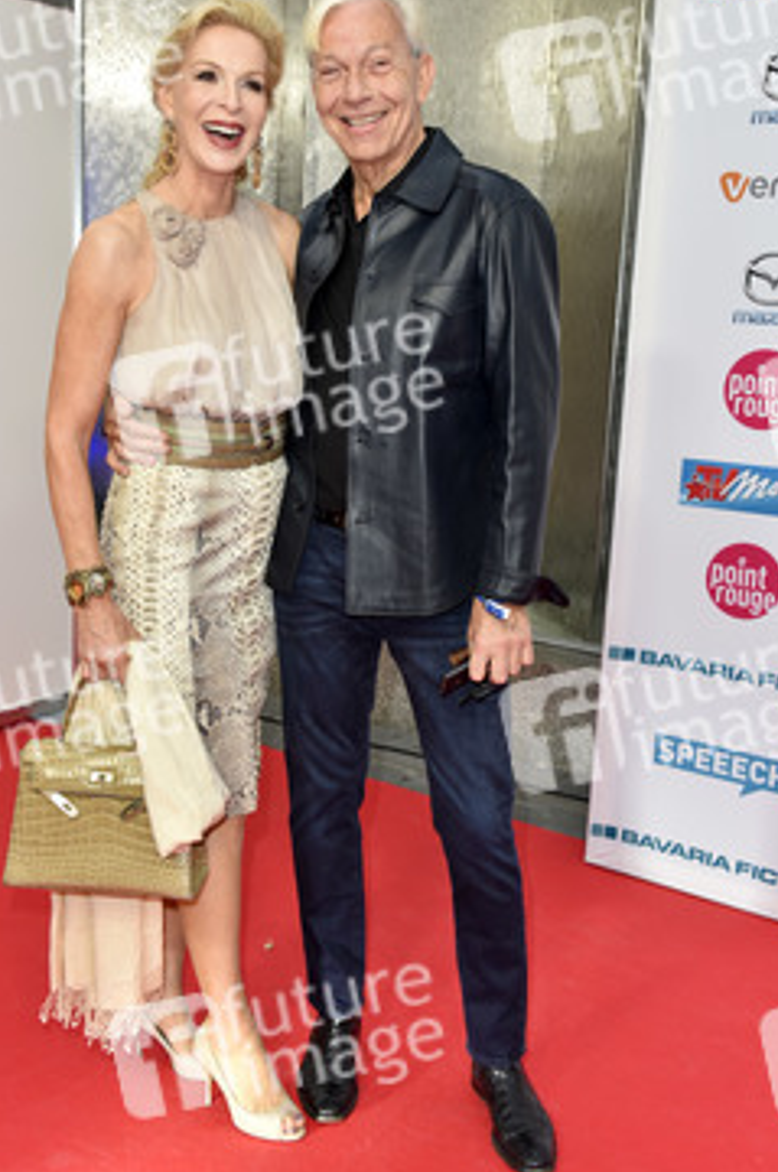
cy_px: 553
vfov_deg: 48.5
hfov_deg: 33.3
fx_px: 1300
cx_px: 371
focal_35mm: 40
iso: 640
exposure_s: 1/160
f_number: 5.6
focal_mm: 36
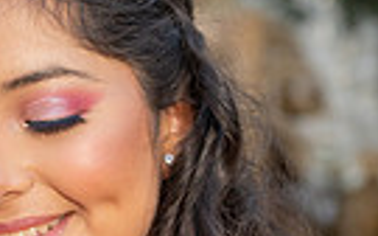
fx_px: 2027
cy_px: 365
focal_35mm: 197
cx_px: 14
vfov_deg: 6.5
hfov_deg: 10.6
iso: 320
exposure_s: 1/200
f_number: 4.5
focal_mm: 58
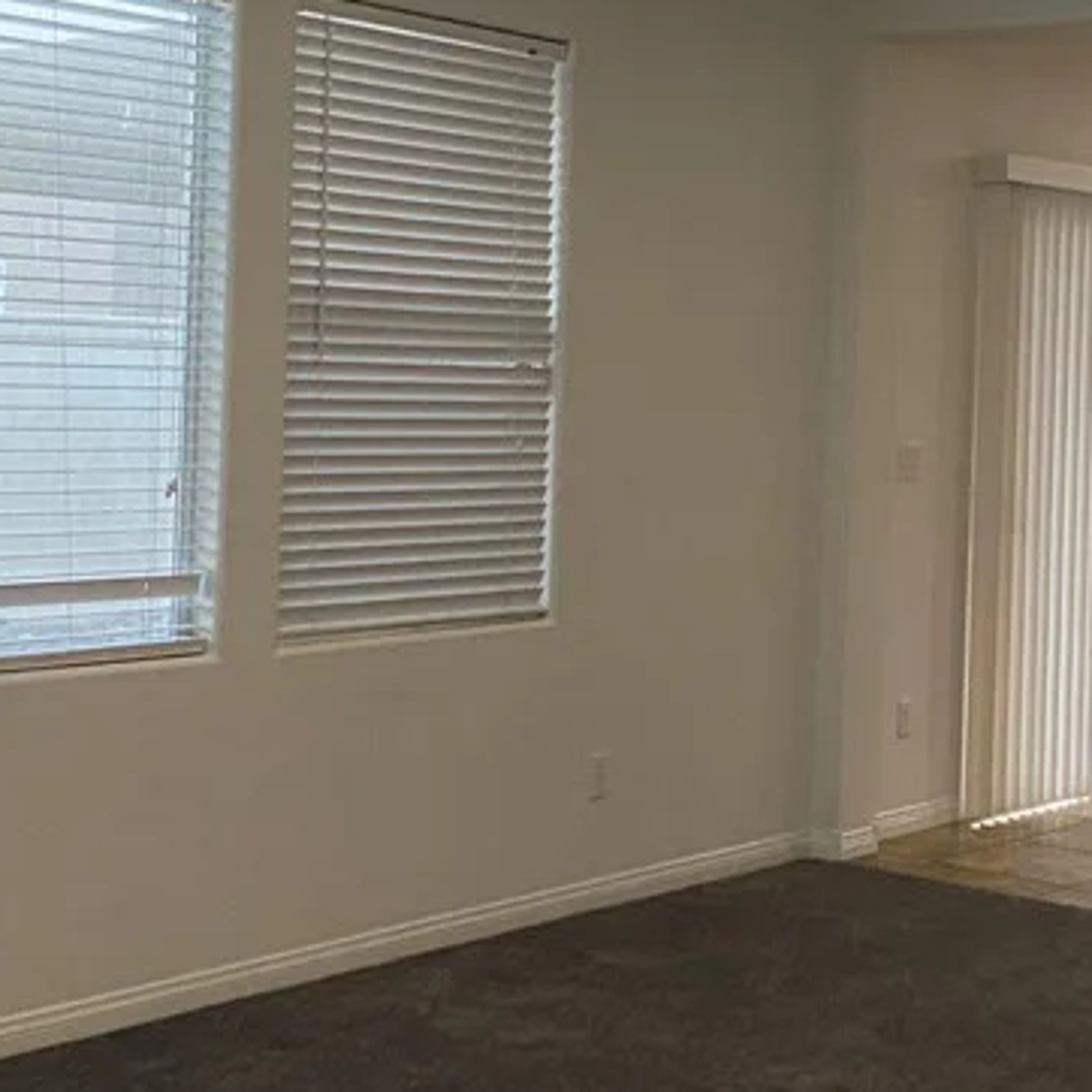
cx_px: 887
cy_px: 317
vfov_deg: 26.3
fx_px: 2320
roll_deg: -1.9
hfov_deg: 26.0
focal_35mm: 65
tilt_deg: -1.3
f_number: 1.8
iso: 500
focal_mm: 4.25
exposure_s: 1/60
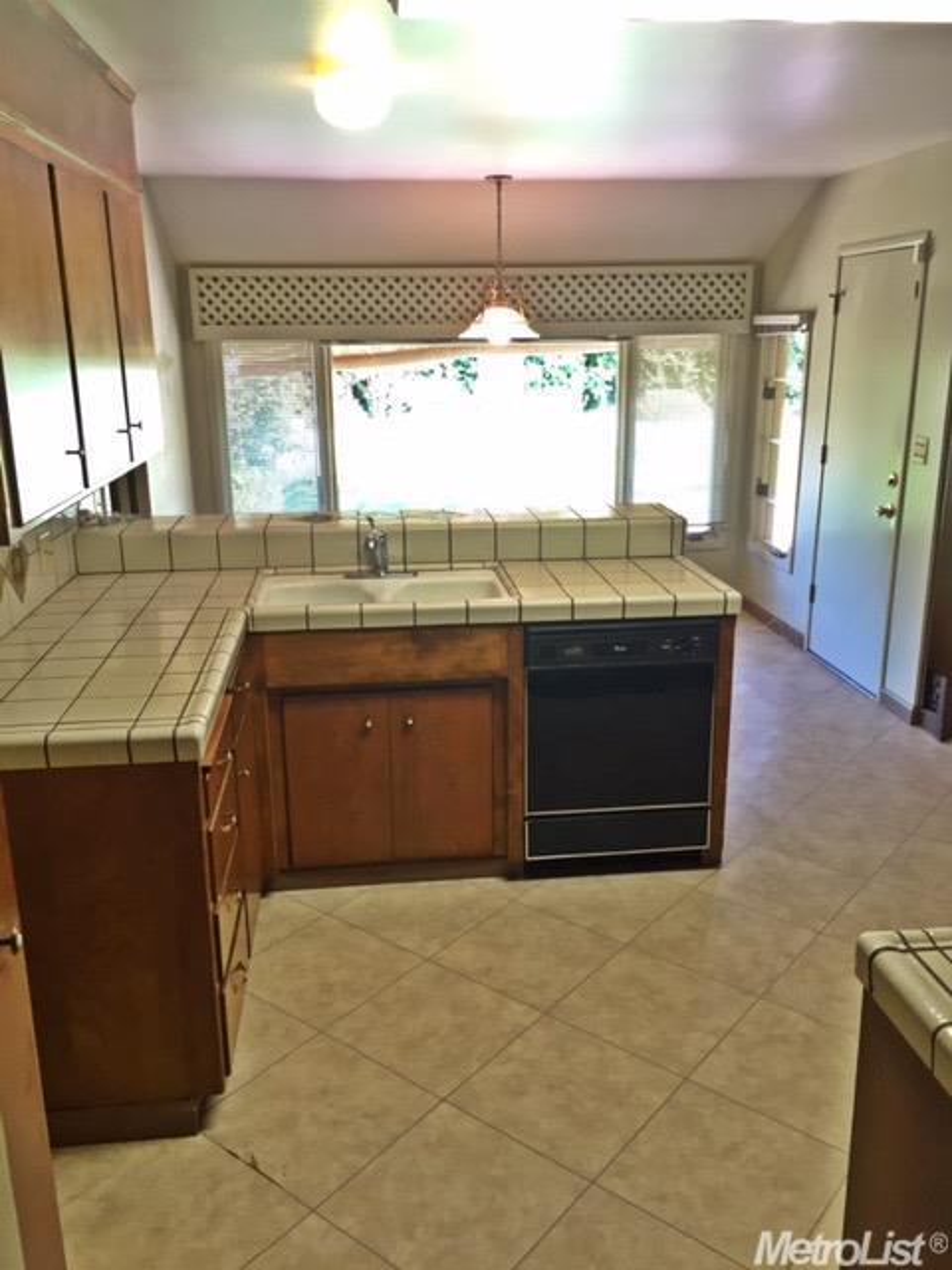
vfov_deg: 61.7
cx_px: 476
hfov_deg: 48.2
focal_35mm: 29
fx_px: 1063
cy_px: 635
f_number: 2.2
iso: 64
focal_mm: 4.15
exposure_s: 1/30
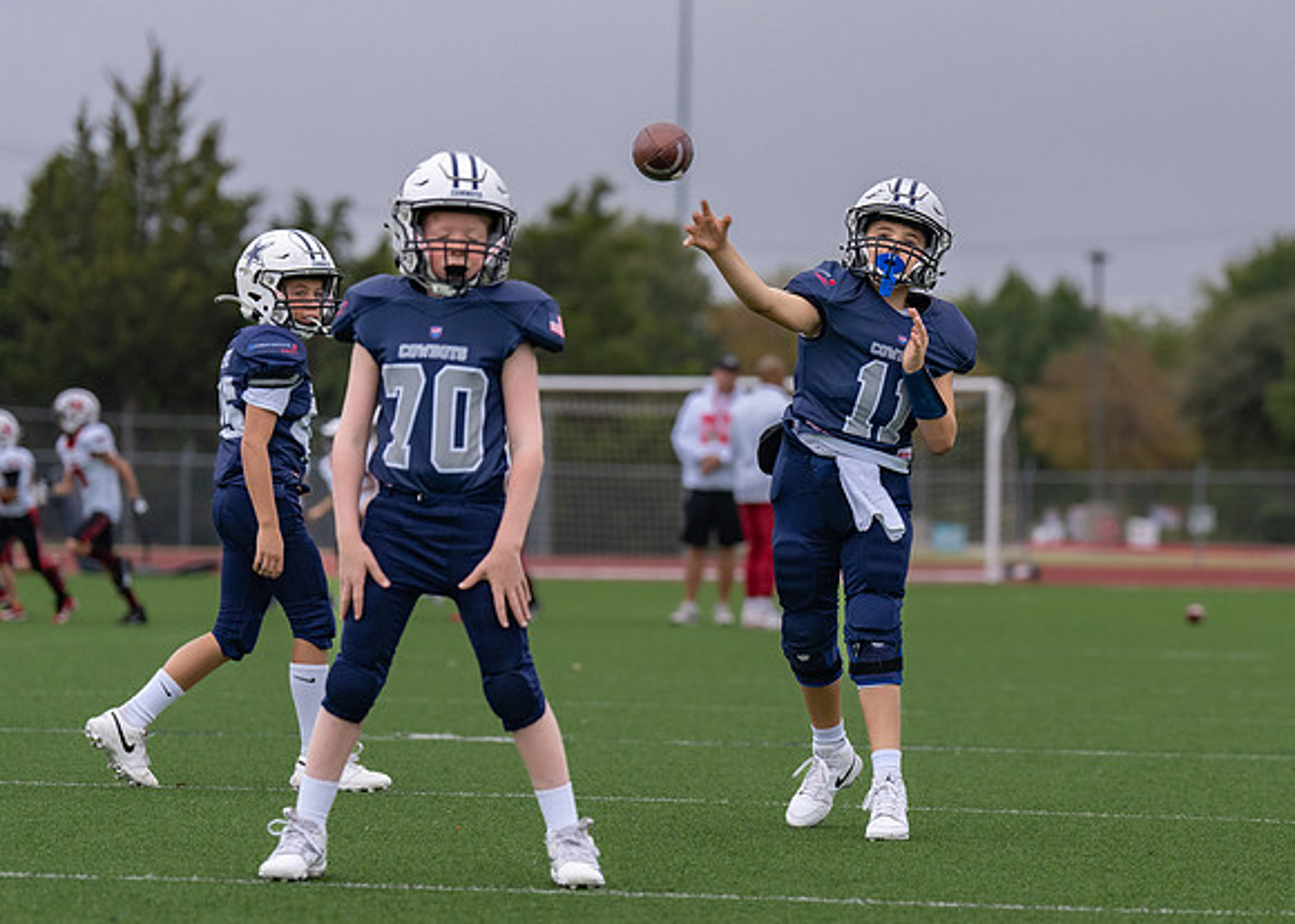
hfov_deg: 10.4
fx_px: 7121
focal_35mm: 194
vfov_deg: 7.4
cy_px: 416
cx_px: 900
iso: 640
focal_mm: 123
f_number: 2.8
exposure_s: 1/1000
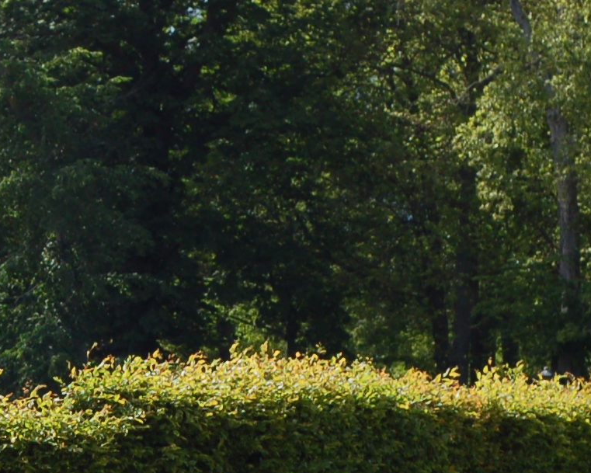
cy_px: 391
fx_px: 4863
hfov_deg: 6.8
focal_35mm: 278
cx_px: -388
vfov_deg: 5.6
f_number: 6.3
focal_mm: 50
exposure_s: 1/400
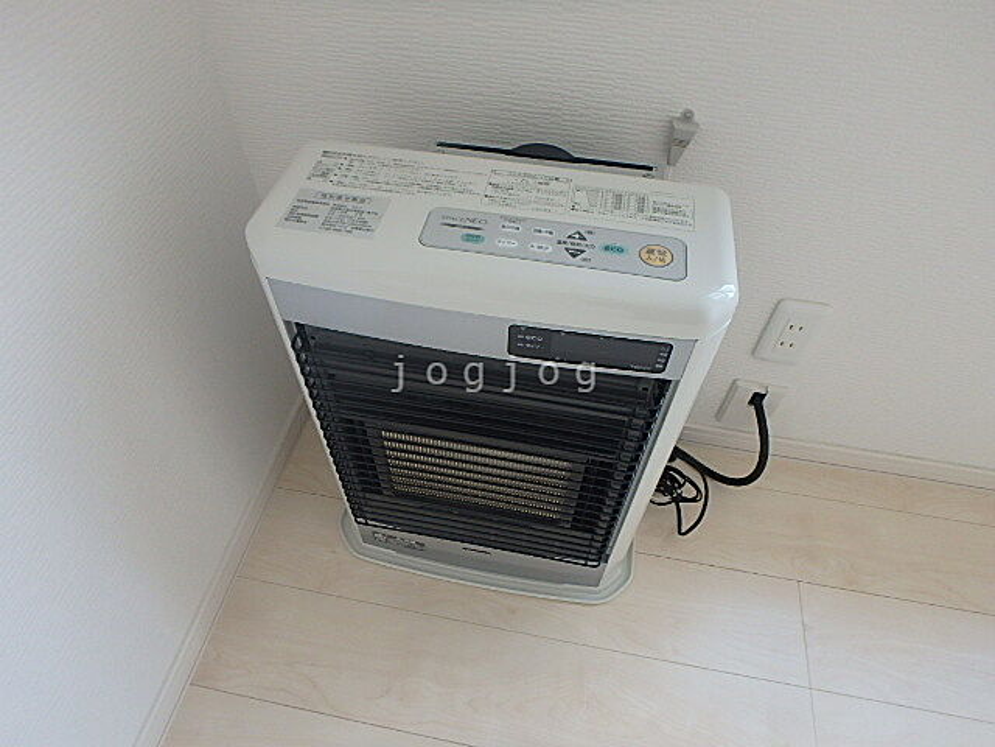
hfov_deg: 79.0
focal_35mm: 21
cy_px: 374
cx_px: 498
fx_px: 604
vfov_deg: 63.4
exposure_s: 1/30
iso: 250
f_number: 3.5
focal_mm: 3.7
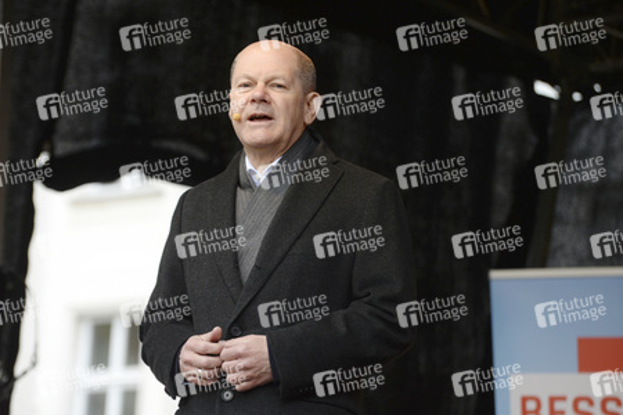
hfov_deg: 12.1
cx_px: 312
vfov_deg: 8.1
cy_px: 208
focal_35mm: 170
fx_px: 2942
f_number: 5.6
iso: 800
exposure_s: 1/400
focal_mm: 170
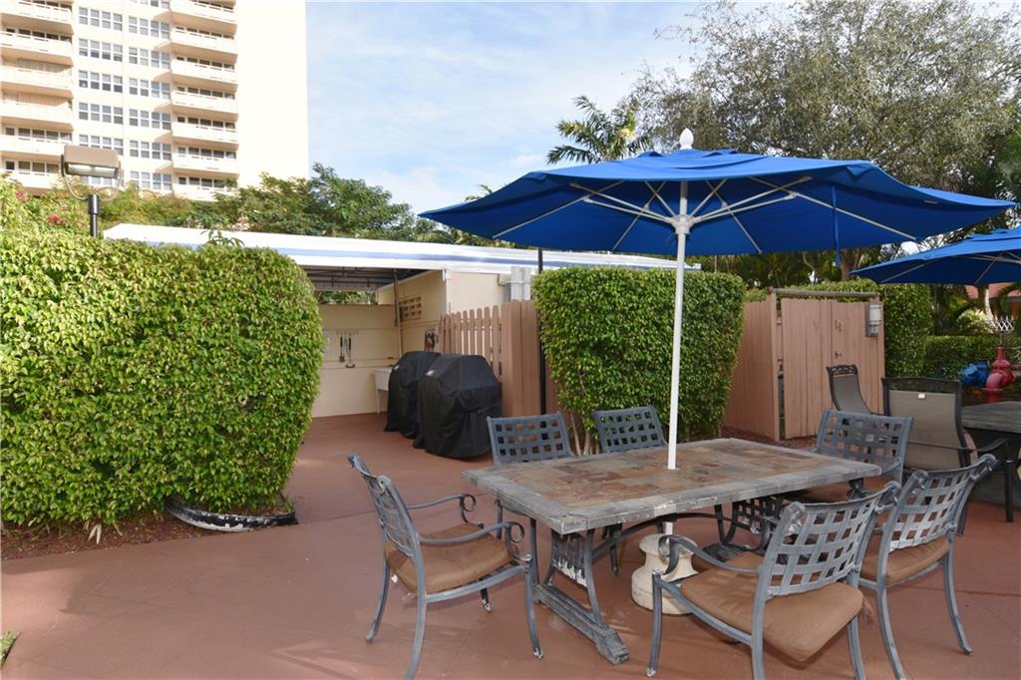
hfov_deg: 81.2
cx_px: 510
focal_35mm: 21
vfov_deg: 59.5
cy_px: 340
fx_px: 595
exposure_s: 1/160
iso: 100
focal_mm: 14
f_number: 6.3
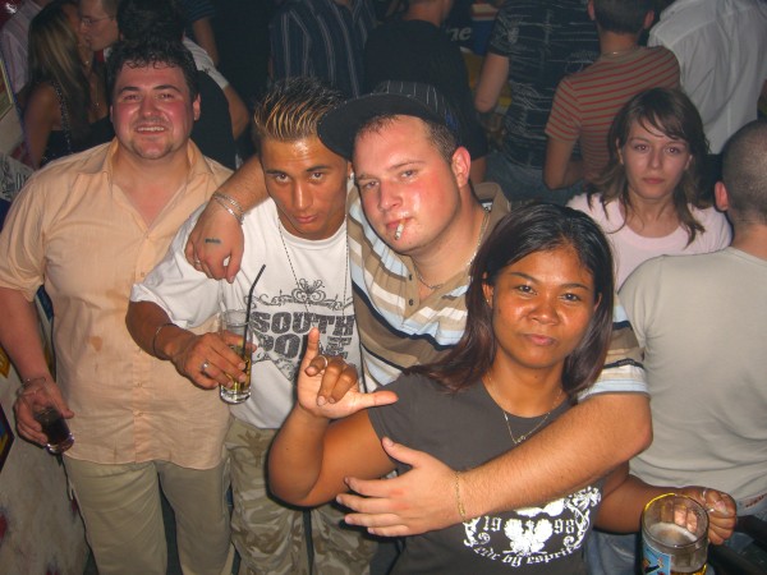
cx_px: 384
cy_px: 288
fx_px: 842
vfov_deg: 37.7
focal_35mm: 38
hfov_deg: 49.0
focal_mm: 7.9
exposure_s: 1/60
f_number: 2.8
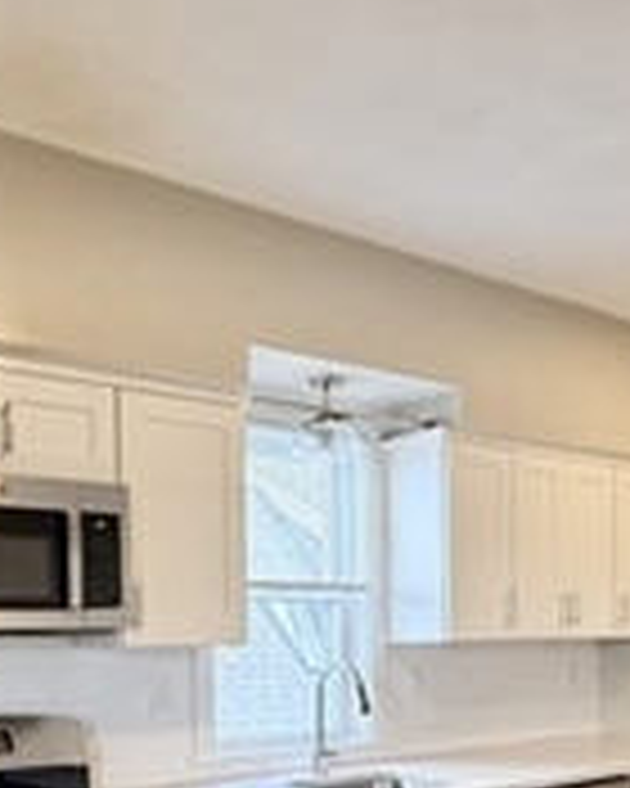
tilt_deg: -1.8
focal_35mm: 40
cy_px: 682
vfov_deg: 42.6
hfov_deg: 36.7
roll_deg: +1.3
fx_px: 932
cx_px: 182
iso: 160
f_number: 2.2
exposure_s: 1/120
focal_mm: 2.22
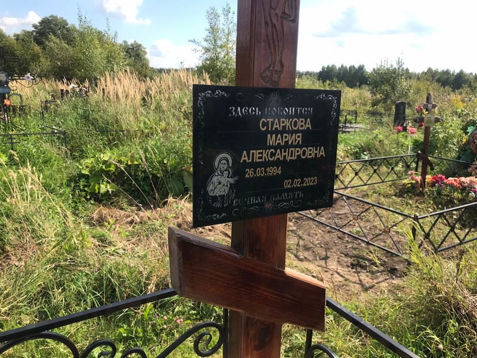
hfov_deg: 63.4
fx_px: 386
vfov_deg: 49.7
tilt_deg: -12.7
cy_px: 179
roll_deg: -2.3
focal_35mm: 28
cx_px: 238
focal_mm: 3.99
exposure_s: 1/1277
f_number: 1.8
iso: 20
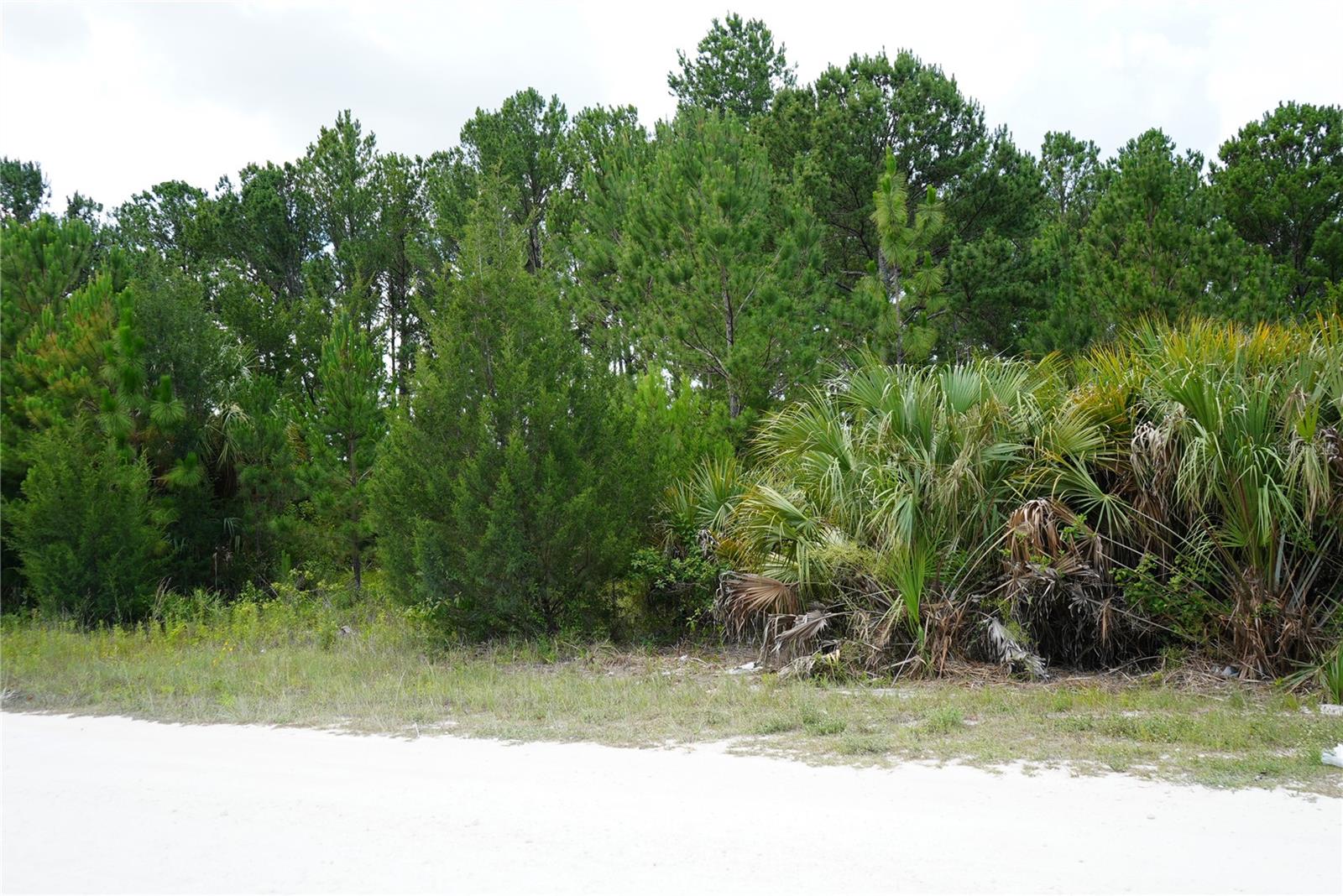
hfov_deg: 63.6
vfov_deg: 45.0
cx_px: 672
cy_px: 448
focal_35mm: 29
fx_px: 1082
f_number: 5
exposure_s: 1/125
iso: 80
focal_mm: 29
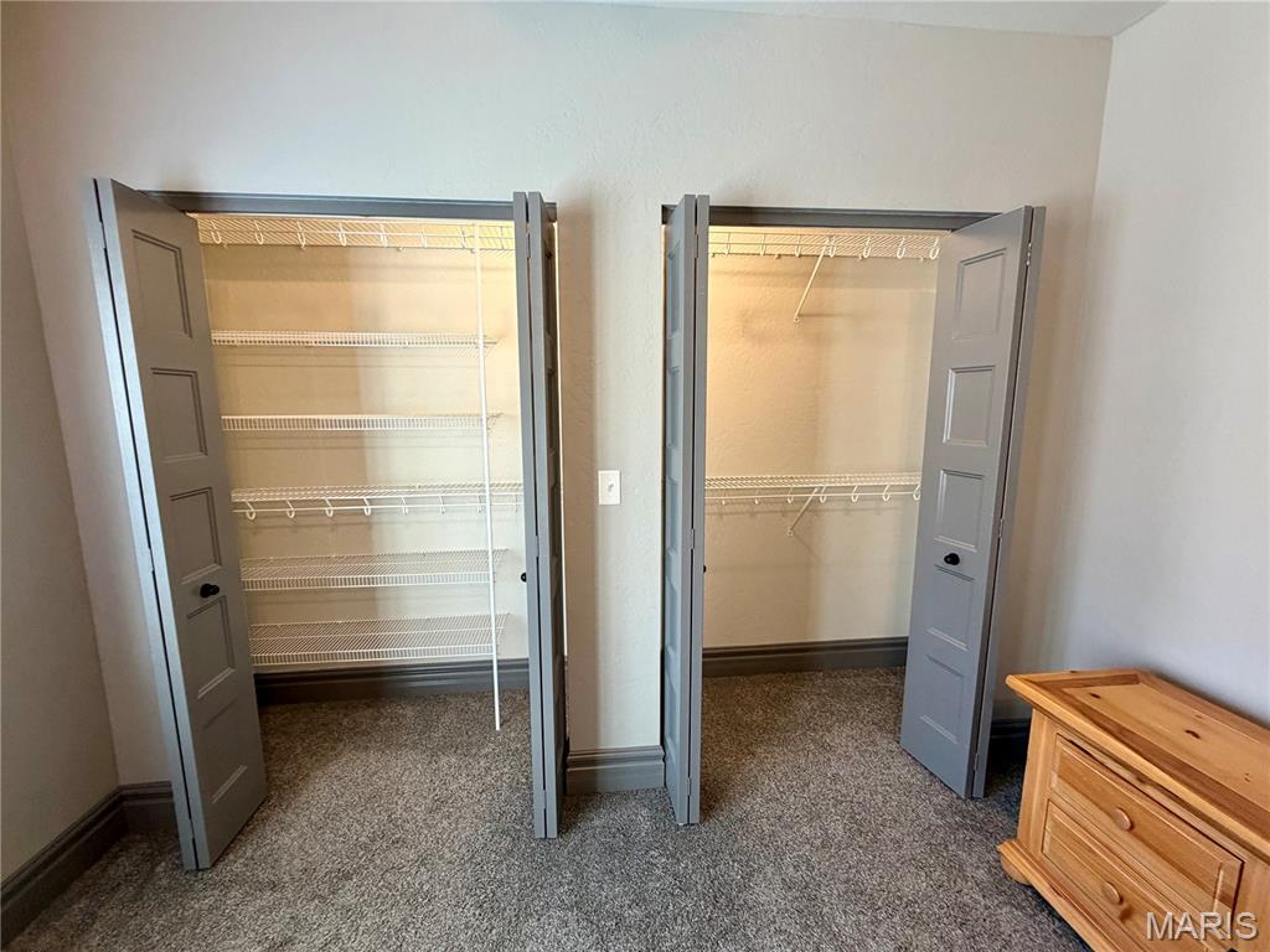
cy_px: 476
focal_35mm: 14
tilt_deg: -8.7
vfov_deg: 85.7
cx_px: 635
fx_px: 514
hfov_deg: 102.1
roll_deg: +0.5
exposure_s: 1/60
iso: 250
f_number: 2.2
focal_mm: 2.22
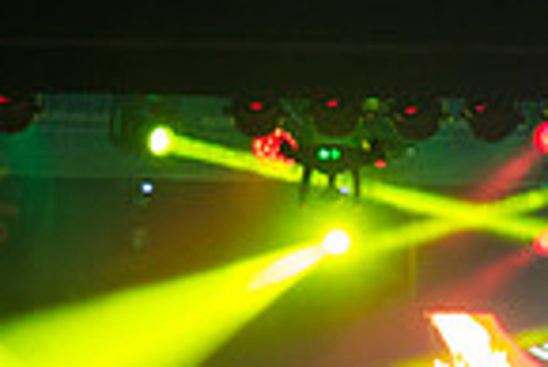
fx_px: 10956
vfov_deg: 1.9
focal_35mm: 719
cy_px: 696
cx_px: 404
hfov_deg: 2.9
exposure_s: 1/60
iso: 2000
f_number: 5.6
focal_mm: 180
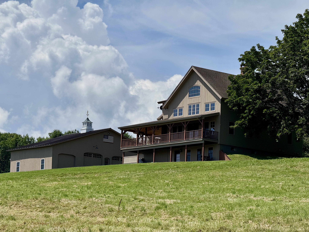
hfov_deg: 16.4
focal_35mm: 120
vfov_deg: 12.3
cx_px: 154
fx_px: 1071
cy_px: 116
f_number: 2.8
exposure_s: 1/4651
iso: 50
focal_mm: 15.66
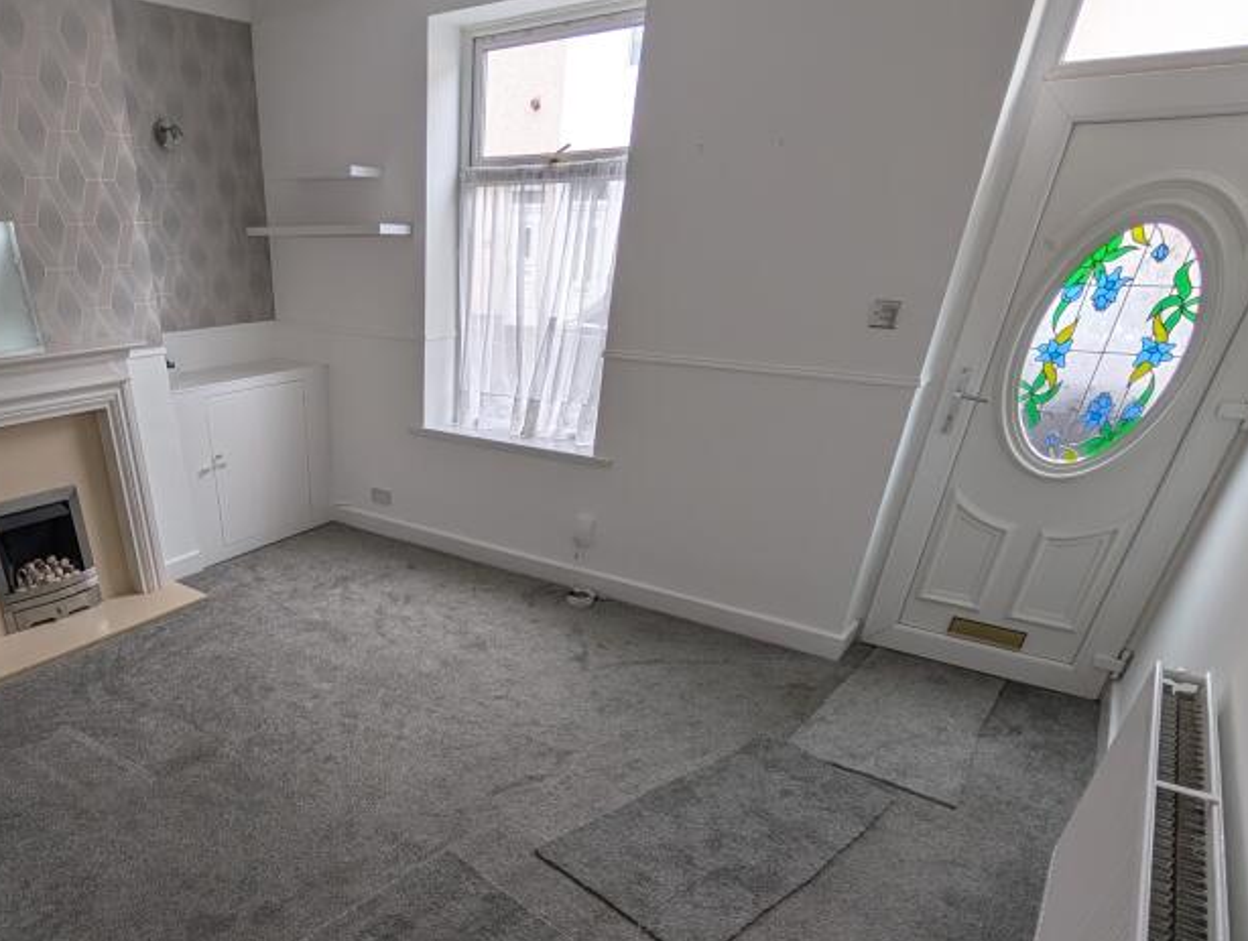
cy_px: 702
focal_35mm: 20
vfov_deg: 62.5
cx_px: 394
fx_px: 722
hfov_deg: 78.4
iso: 55
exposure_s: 1/144
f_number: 1.7
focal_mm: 2.02
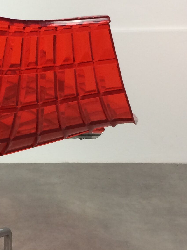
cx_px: -54
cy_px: 133
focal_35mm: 83
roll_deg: +2.0
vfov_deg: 23.6
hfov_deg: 16.8
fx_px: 598
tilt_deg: -21.2
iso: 50
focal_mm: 4.15
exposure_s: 1/33
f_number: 2.2
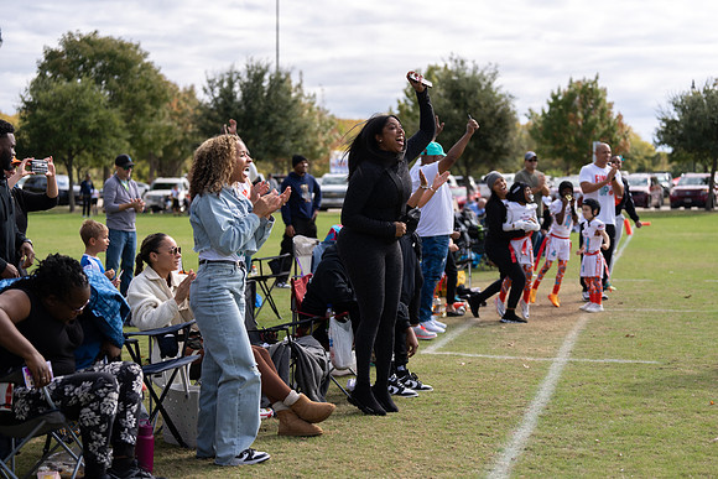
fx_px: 1396
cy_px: 240
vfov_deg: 19.5
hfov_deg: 28.8
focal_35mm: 70
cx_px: 359
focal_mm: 70
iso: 100
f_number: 2.8
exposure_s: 1/1600
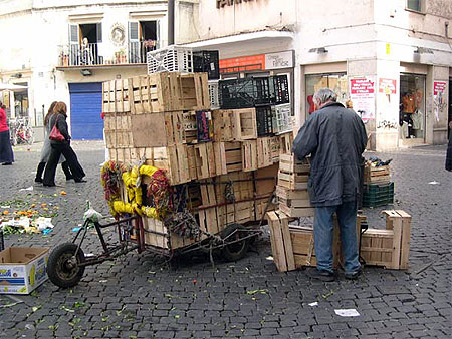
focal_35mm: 42
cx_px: 226
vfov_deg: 34.4
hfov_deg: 44.8
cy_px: 170
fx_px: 549
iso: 100
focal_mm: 9
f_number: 2.9
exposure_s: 1/236
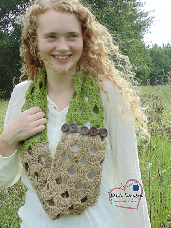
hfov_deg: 20.4
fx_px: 475
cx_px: 77
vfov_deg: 27.0
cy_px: 117
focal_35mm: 72
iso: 80
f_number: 4.1
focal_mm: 11.7
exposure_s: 1/400
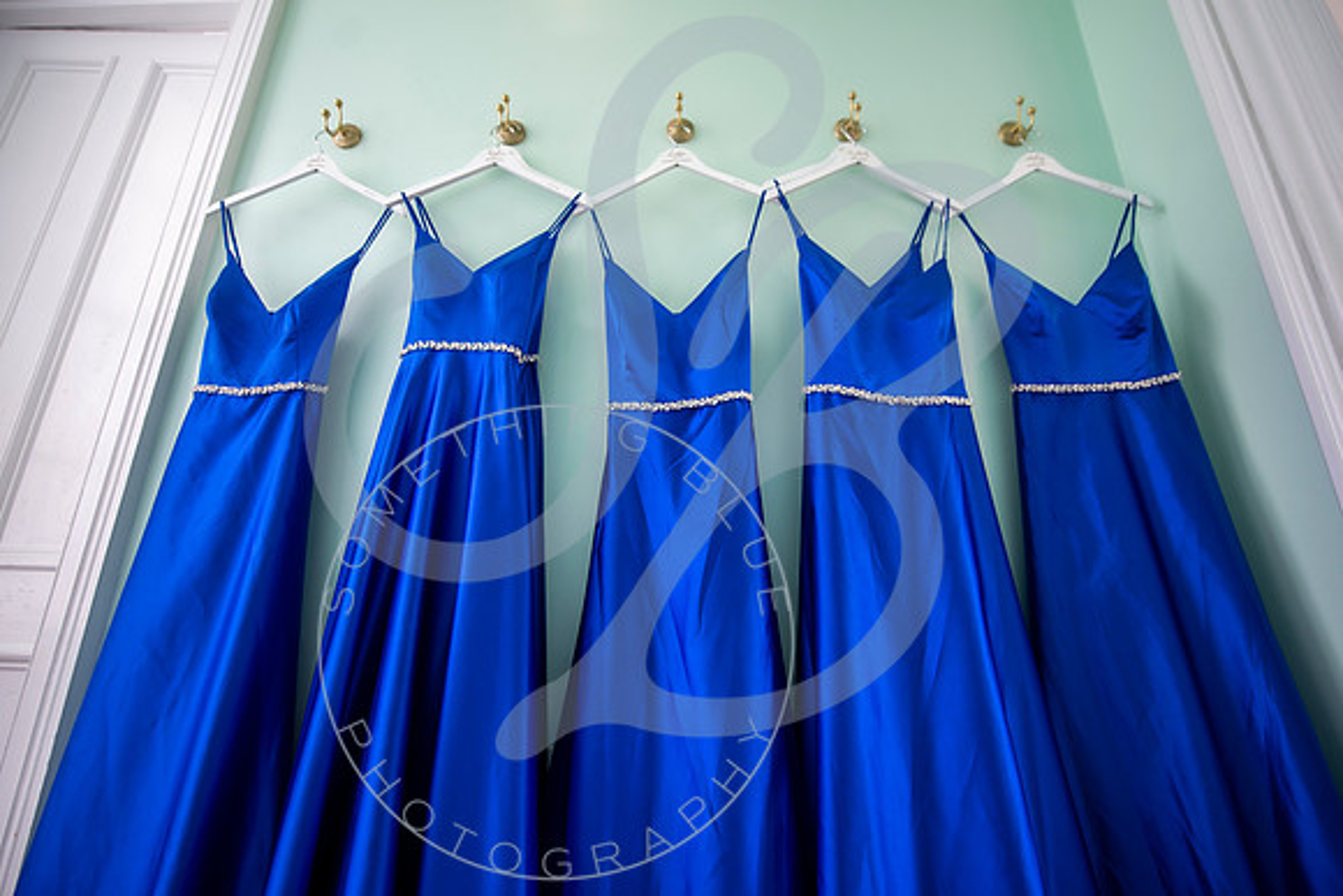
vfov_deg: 77.5
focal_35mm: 15
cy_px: 447
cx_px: 687
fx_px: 558
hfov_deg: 100.6
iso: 200
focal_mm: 14
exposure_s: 1/125
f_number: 2.8
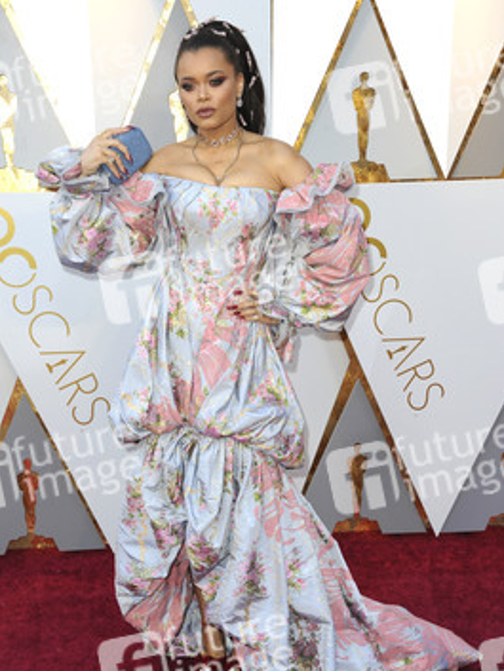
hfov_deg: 24.0
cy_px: 374
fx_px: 1183
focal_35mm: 61
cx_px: 252
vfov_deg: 31.6
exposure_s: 1/250
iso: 1000
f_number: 7.1
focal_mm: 56
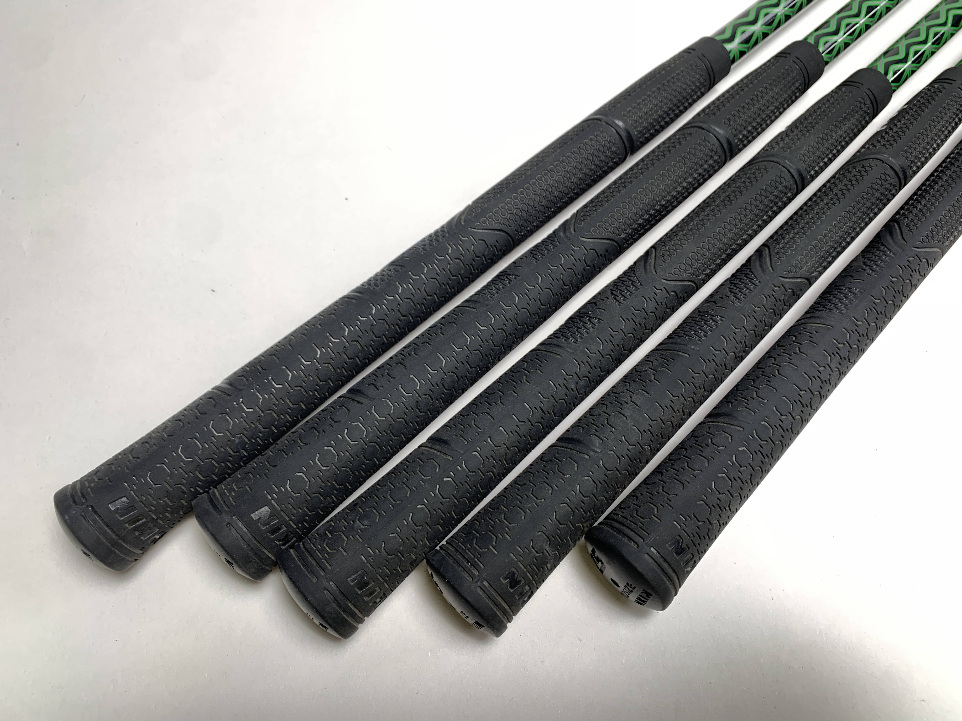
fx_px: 723
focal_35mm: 26
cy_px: 360
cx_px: 481
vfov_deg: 53.1
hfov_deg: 67.3
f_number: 1.8
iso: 50
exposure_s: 1/120
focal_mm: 4.25
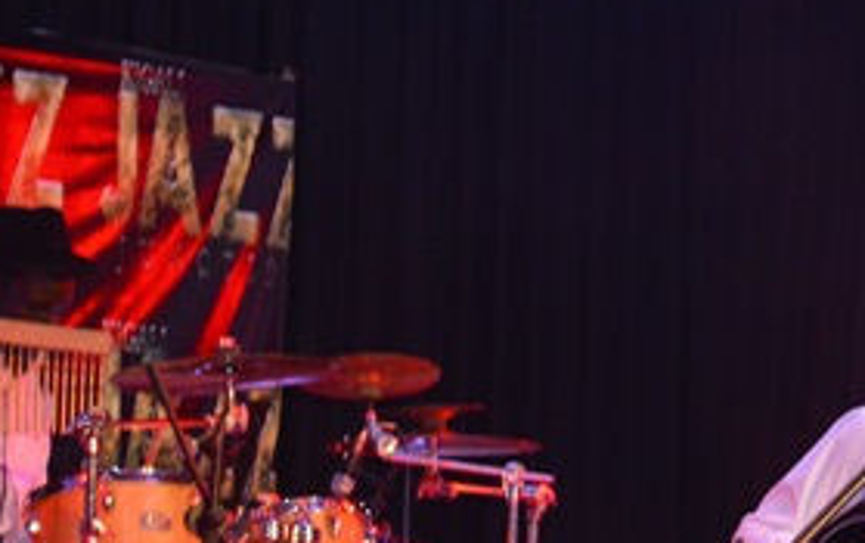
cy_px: 611
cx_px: 1212
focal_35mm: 175
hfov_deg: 11.6
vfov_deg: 7.5
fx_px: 4130
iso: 1100
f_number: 5.3
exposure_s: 1/60
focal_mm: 40
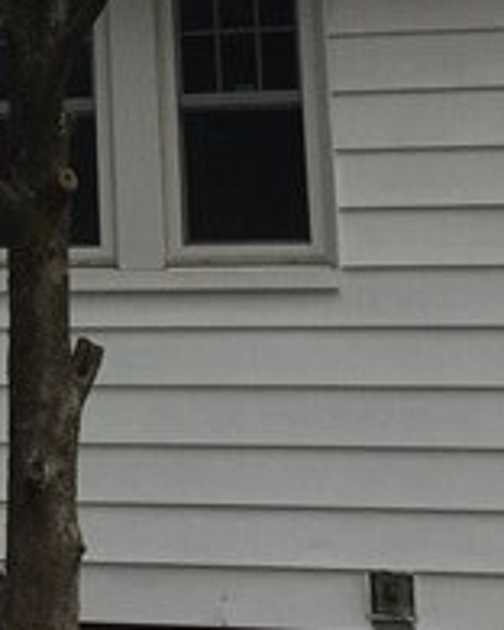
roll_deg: +0.2
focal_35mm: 149
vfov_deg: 12.5
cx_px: -307
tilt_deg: +12.8
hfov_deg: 10.0
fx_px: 2778
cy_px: -226
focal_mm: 4.15
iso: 32
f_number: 2.2
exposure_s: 1/1236
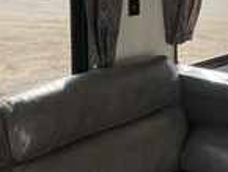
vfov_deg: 18.0
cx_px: 226
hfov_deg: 23.4
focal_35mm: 80
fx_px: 527
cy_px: 2
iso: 25
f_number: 1.8
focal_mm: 3
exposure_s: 1/250
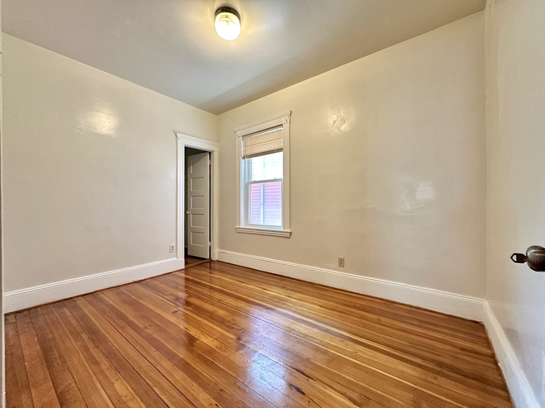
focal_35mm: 14
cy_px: 204
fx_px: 220
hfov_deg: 102.1
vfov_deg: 85.7
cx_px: 272
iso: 500
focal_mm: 2.22
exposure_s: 1/60
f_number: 2.2
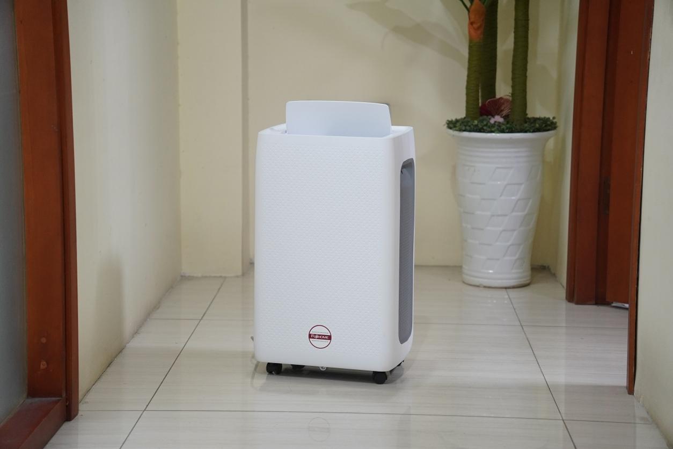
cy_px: 224
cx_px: 336
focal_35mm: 75
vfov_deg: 18.2
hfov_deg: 27.0
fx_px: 1402
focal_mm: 50
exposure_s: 1/60
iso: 800
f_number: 2.8
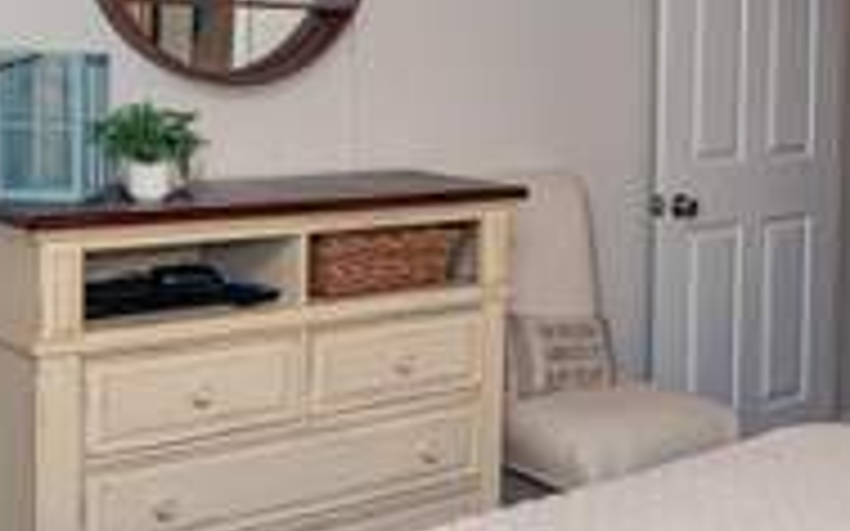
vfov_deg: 20.7
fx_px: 1436
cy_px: 104
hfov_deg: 32.2
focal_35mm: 62
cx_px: 661
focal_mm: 24
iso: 400
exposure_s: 1/125
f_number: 7.1
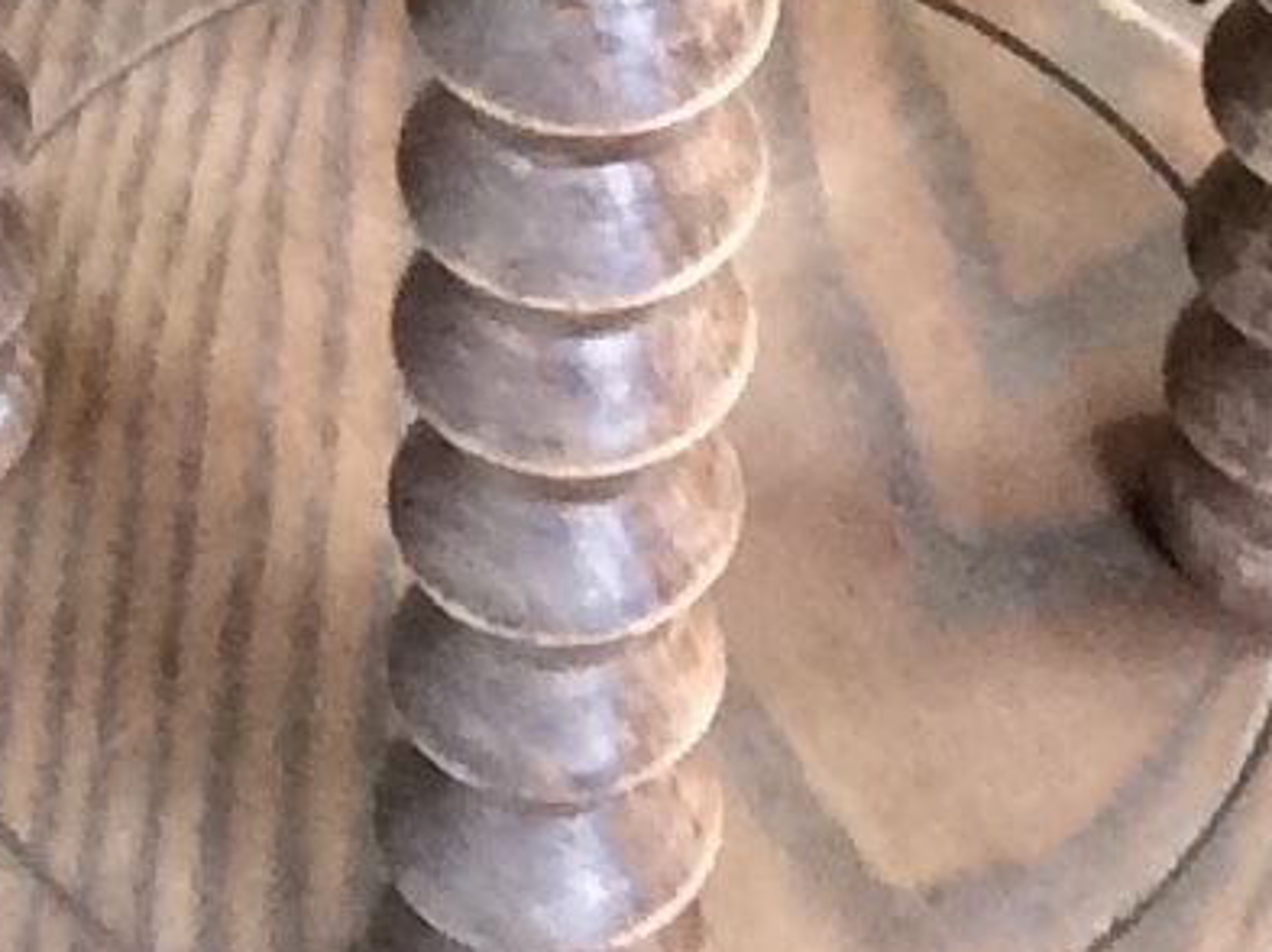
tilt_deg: -41.4
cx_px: 676
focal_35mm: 211
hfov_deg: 9.4
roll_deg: -1.1
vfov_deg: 6.8
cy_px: -871
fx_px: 7746
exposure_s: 1/25
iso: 125
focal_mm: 3.3
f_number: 2.4
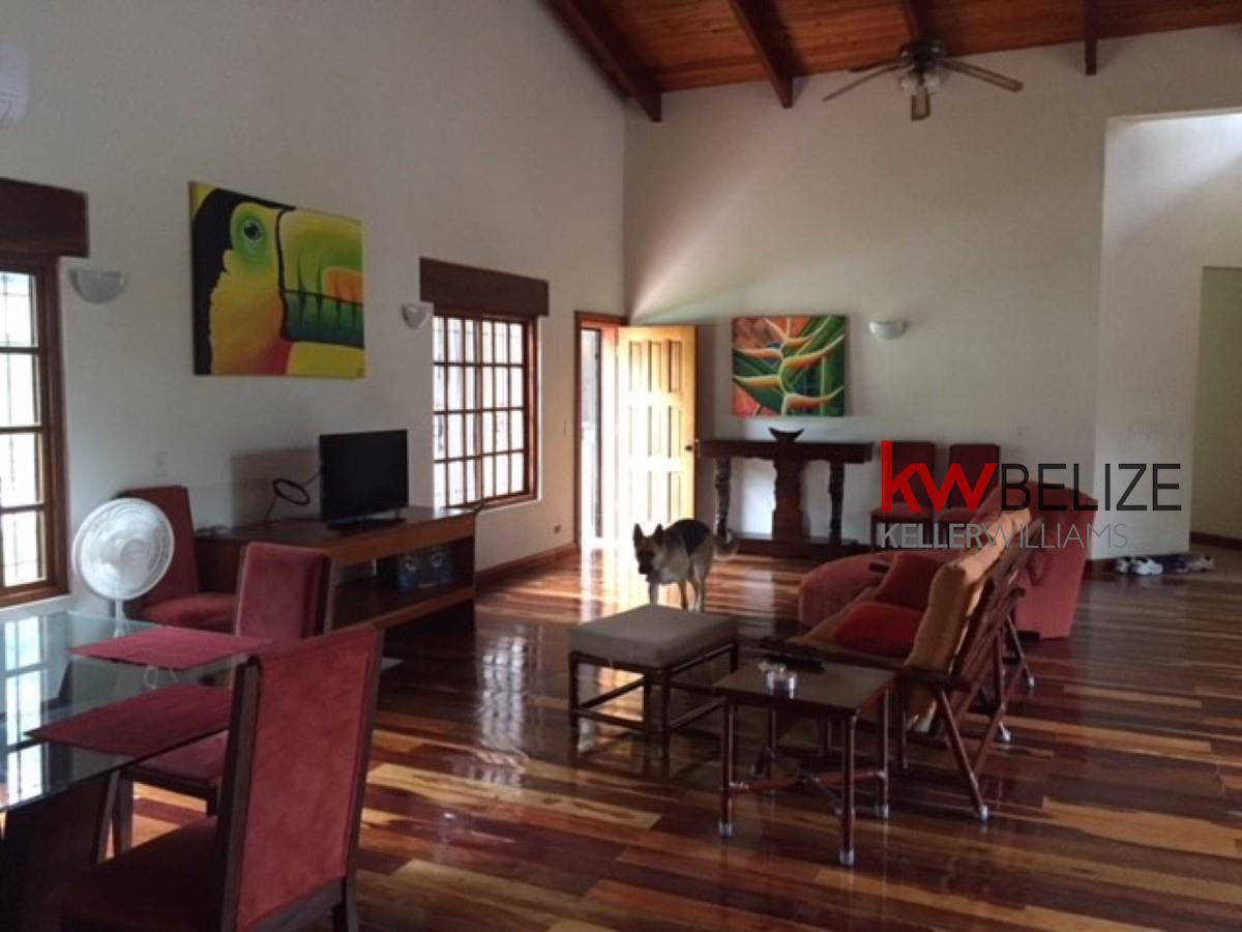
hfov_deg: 61.7
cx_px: 621
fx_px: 1041
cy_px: 466
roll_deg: +0.5
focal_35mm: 29
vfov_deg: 48.2
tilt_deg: -4.3
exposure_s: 1/30
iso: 250
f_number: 2.2
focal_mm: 4.15
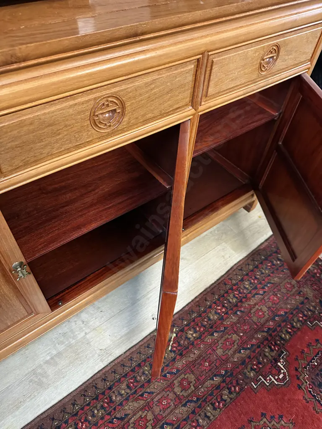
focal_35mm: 24
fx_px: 298
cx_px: 161
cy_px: 214
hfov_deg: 56.8
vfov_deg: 71.6
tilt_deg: -50.4
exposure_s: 1/50
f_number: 1.78
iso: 640
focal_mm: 6.86
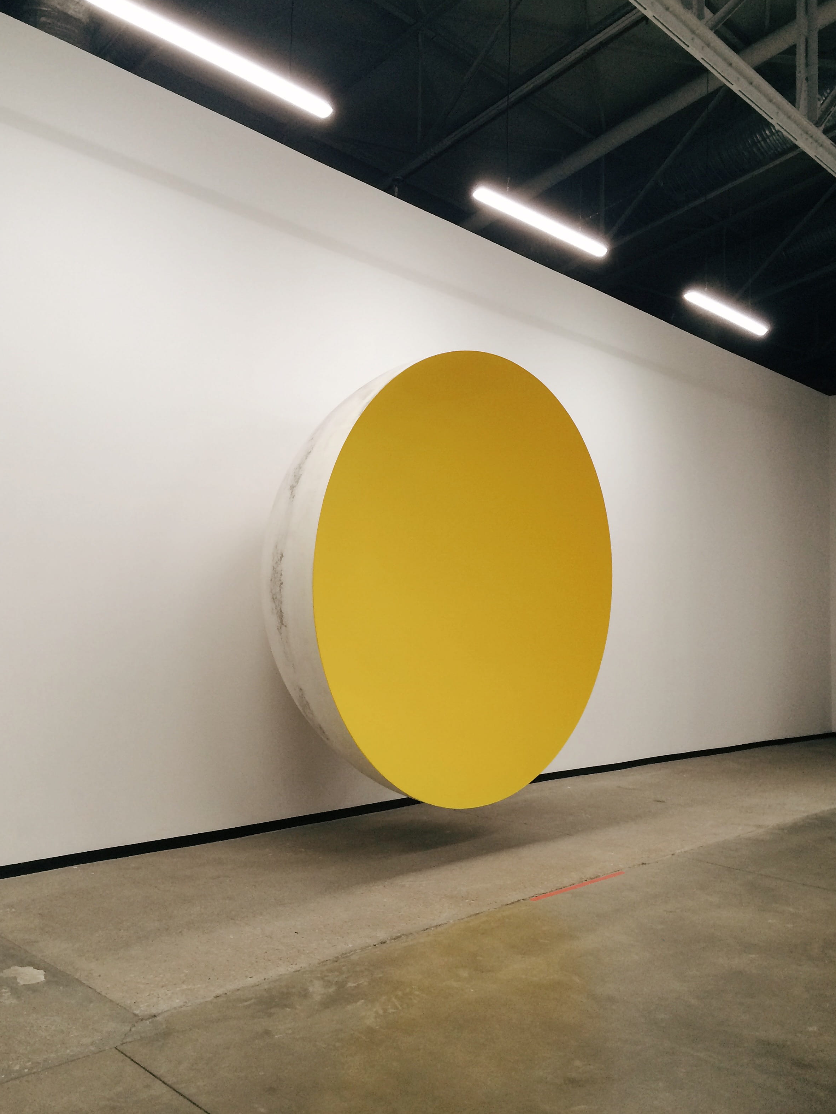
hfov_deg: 46.8
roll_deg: +0.1
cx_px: 407
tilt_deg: +3.2
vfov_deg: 60.0
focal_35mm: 30
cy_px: 541
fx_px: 966
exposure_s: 1/33
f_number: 2.2
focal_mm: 4.15
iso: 50
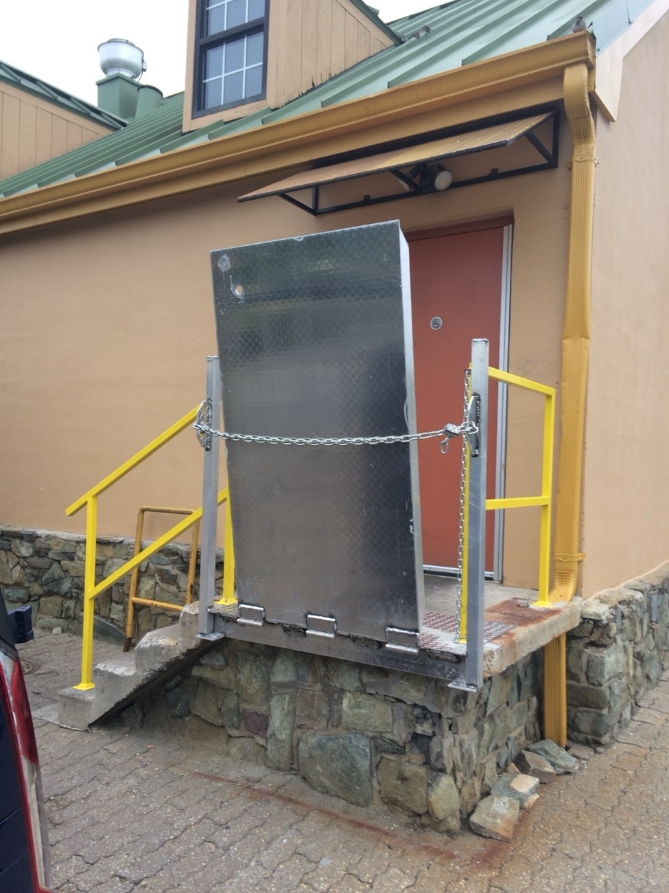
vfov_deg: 61.7
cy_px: 446
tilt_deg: -2.1
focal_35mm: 29
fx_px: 747
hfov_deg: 48.2
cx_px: 334
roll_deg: -2.1
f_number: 2.2
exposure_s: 1/160
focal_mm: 4.15
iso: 32
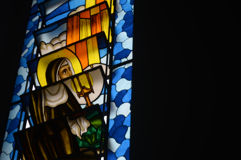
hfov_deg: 24.7
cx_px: 120
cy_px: 80
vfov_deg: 16.5
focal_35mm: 82
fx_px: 551
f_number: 5.6
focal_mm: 55
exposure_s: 1/125
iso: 200
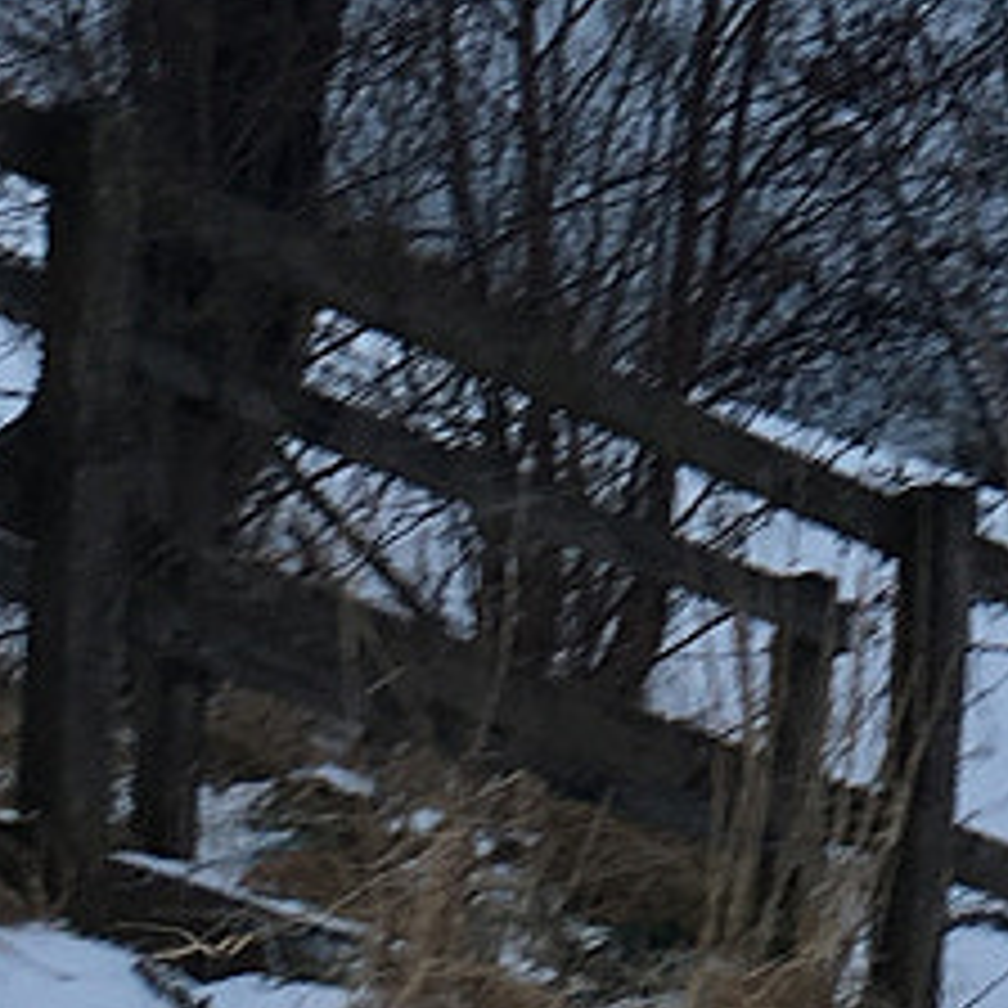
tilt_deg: -6.7
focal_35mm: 183
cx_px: 1166
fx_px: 6029
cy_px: -572
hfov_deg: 9.4
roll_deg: -0.1
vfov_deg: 9.3
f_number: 2.2
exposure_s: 1/50
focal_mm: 4.15
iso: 25
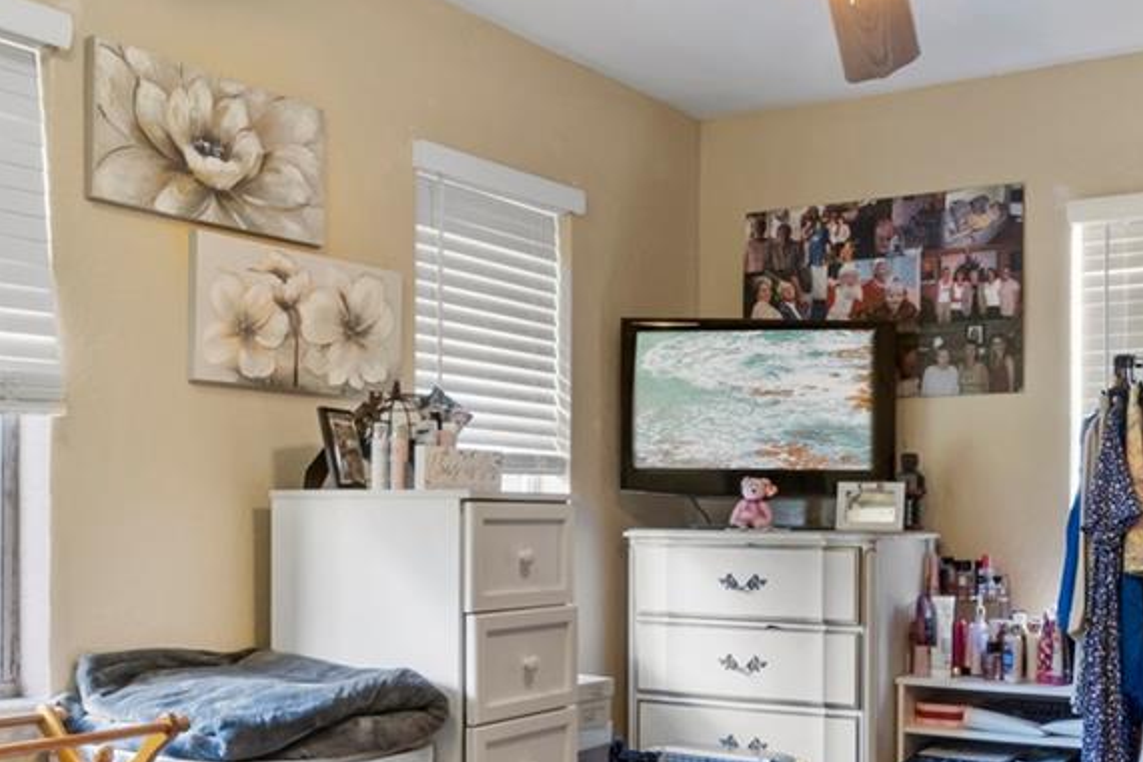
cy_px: 472
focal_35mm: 42
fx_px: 1334
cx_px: 637
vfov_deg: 31.8
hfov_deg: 46.3
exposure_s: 4
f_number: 14
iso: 200
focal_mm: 10
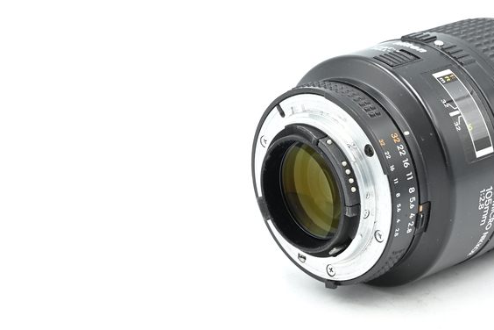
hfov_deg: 15.4
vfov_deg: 10.3
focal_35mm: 133
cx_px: 356
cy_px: 67
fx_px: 1825
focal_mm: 75
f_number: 14
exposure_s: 1/13
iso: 200
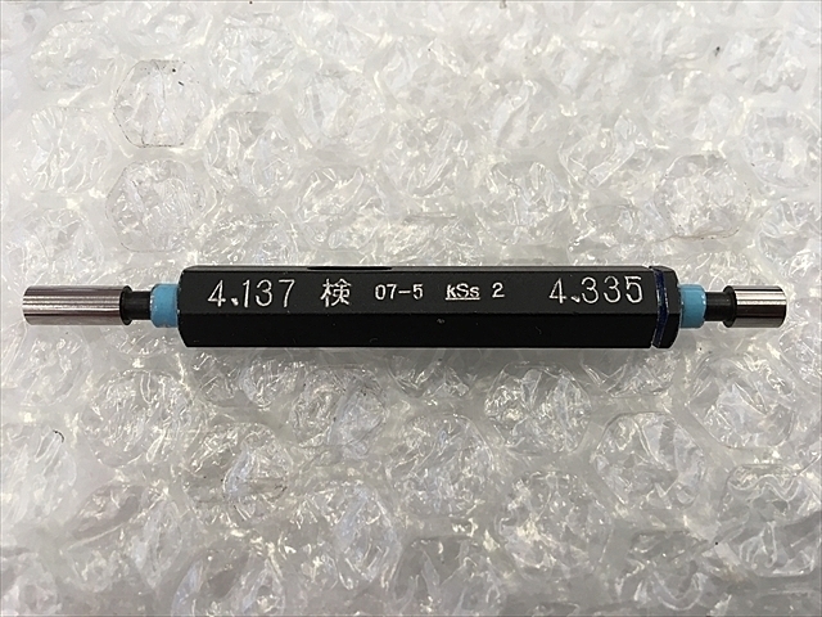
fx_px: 689
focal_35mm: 29
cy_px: 308
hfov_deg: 61.7
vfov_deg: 48.2
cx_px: 411
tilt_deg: -69.0
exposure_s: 1/30
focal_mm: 4.15
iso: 25
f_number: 2.2
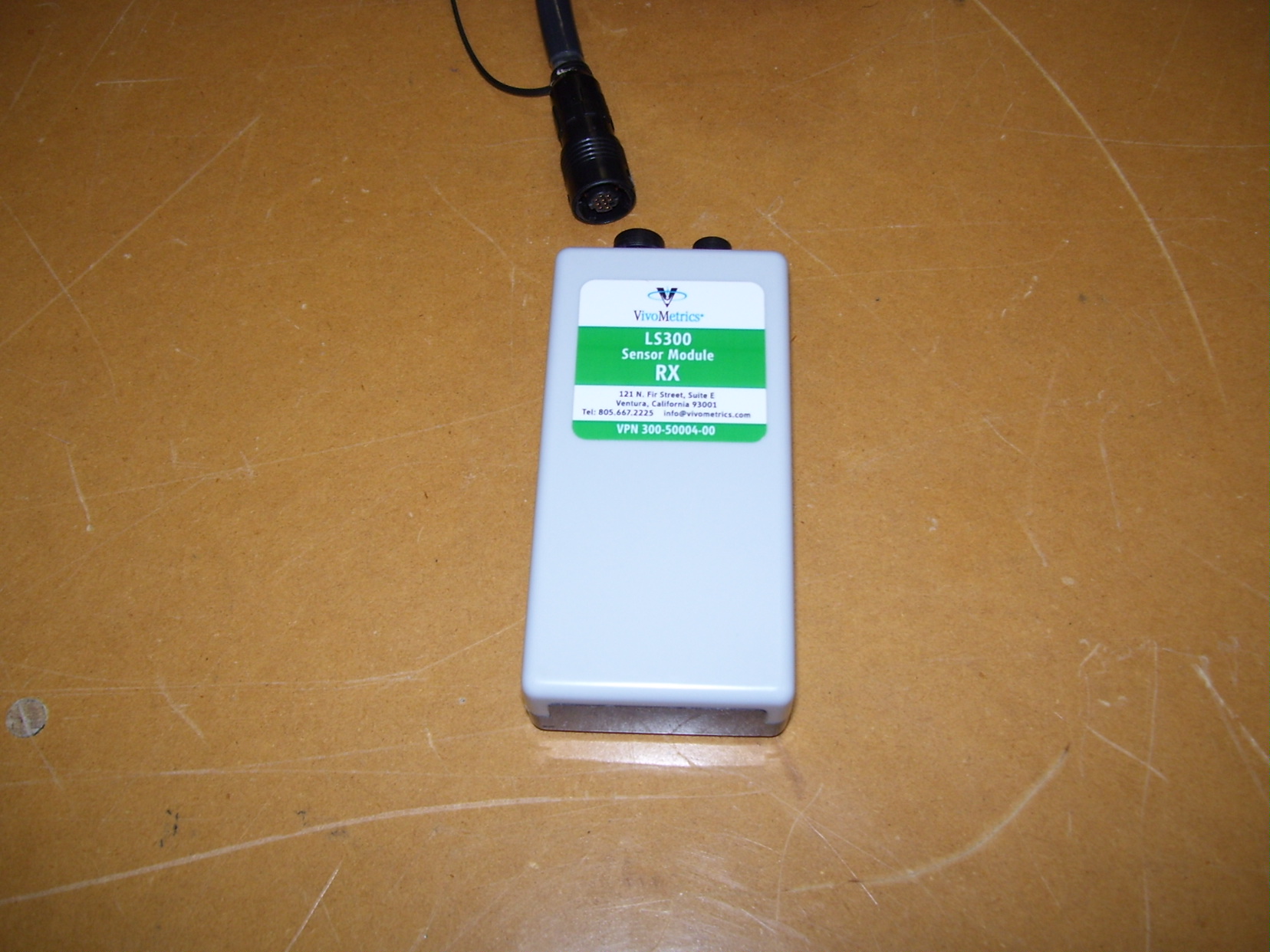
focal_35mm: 36
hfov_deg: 51.4
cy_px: 476
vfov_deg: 39.7
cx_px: 635
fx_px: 1321
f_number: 2.7
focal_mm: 6
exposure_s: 1/60
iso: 80
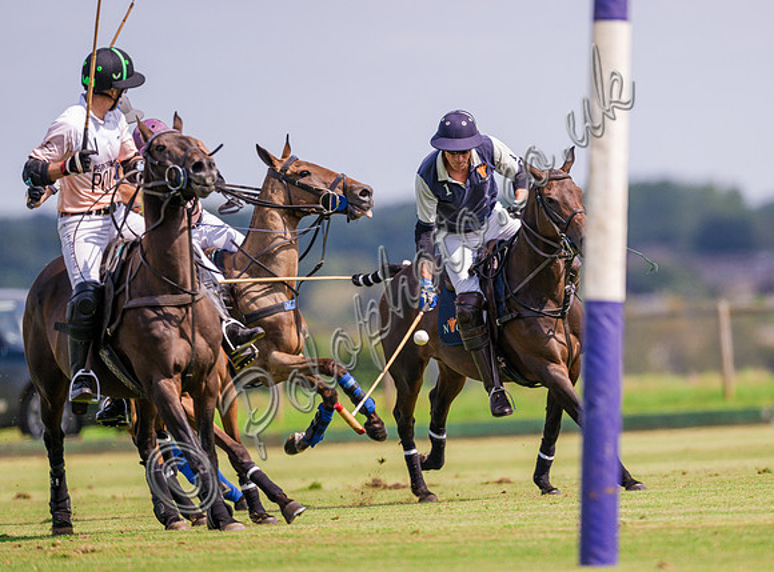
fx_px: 13415
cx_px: 482
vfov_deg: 2.4
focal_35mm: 603
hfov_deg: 3.3
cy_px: 320
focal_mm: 500
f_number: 4
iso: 400
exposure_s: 1/2500
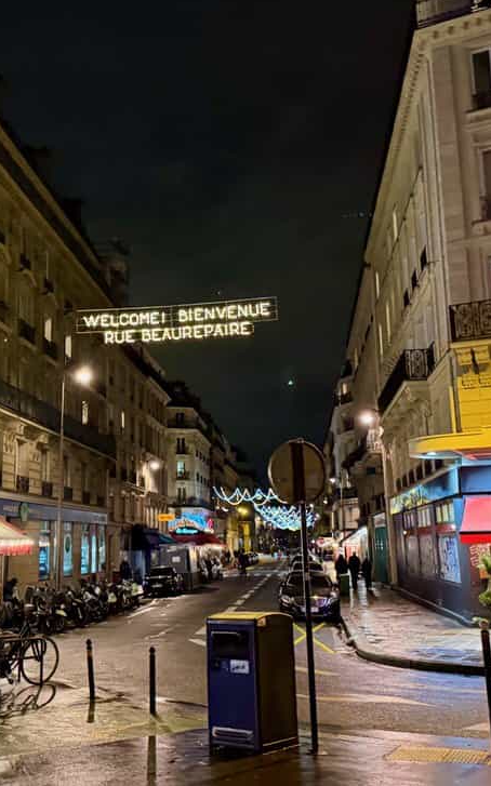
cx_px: 189
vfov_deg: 55.3
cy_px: 382
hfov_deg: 36.1
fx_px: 750
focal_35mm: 35
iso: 800
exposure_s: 1/50
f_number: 1.78
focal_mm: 6.76
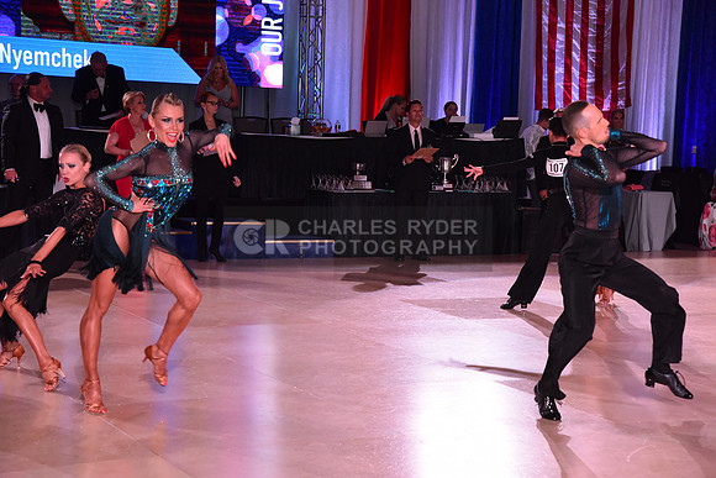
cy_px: 239
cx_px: 358
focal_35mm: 78
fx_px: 1552
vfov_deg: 17.5
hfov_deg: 26.0
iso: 2500
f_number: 7.1
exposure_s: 1/320
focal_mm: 78
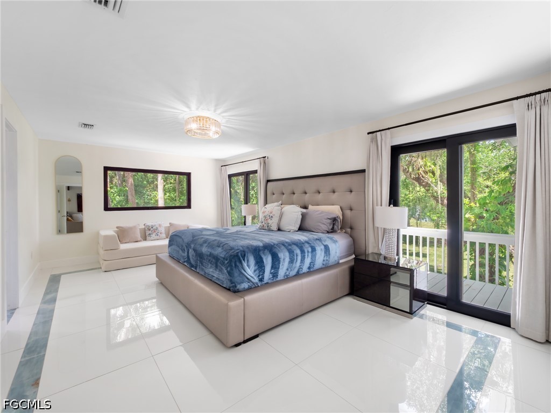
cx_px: 276
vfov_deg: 85.7
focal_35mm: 14
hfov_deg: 102.1
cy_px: 206
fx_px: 223
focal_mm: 7
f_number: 7.1
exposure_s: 1/8
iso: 200
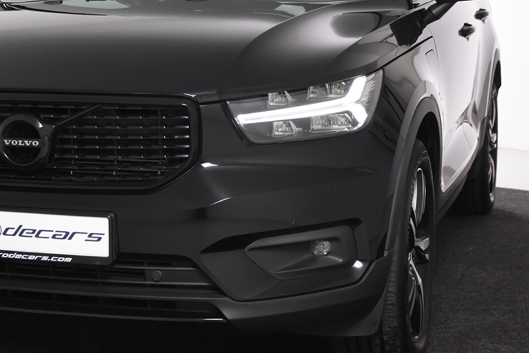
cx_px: 176
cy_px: 137
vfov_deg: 17.5
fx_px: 1146
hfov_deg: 25.8
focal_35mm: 78
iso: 1600
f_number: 4.5
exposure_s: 1/80
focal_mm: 34
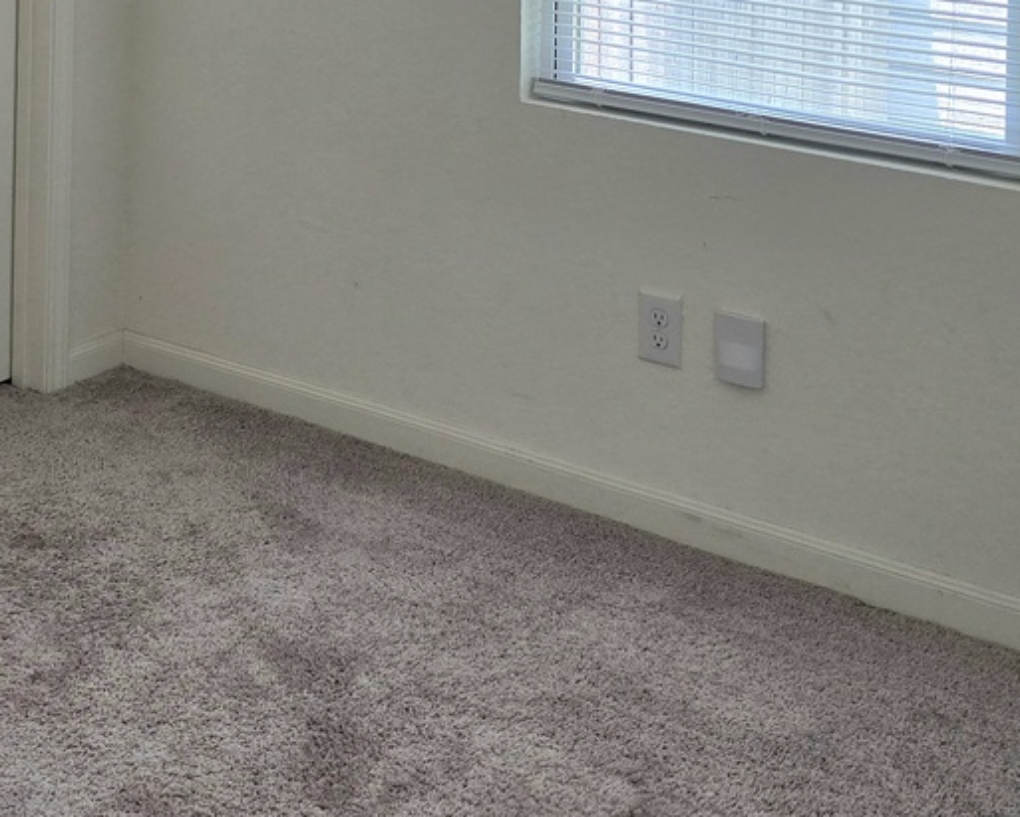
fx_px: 1903
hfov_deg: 29.4
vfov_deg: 22.0
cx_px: 233
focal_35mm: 63
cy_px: -227
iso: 50
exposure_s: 1/120
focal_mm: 6.3
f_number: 1.7
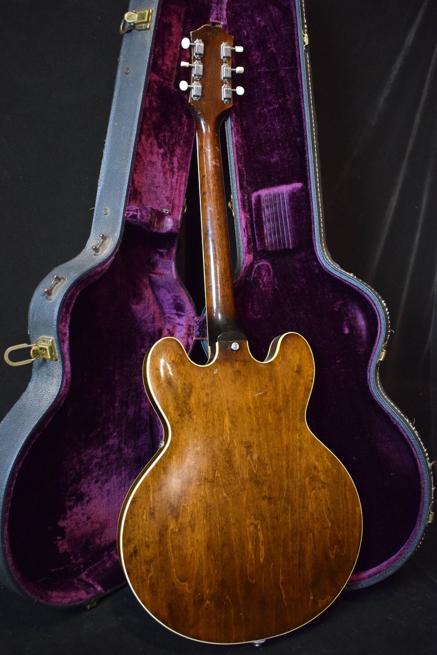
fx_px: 601
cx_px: 218
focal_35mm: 33
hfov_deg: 40.0
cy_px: 328
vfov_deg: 57.2
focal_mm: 22
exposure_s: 1/60
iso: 5000
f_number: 3.8
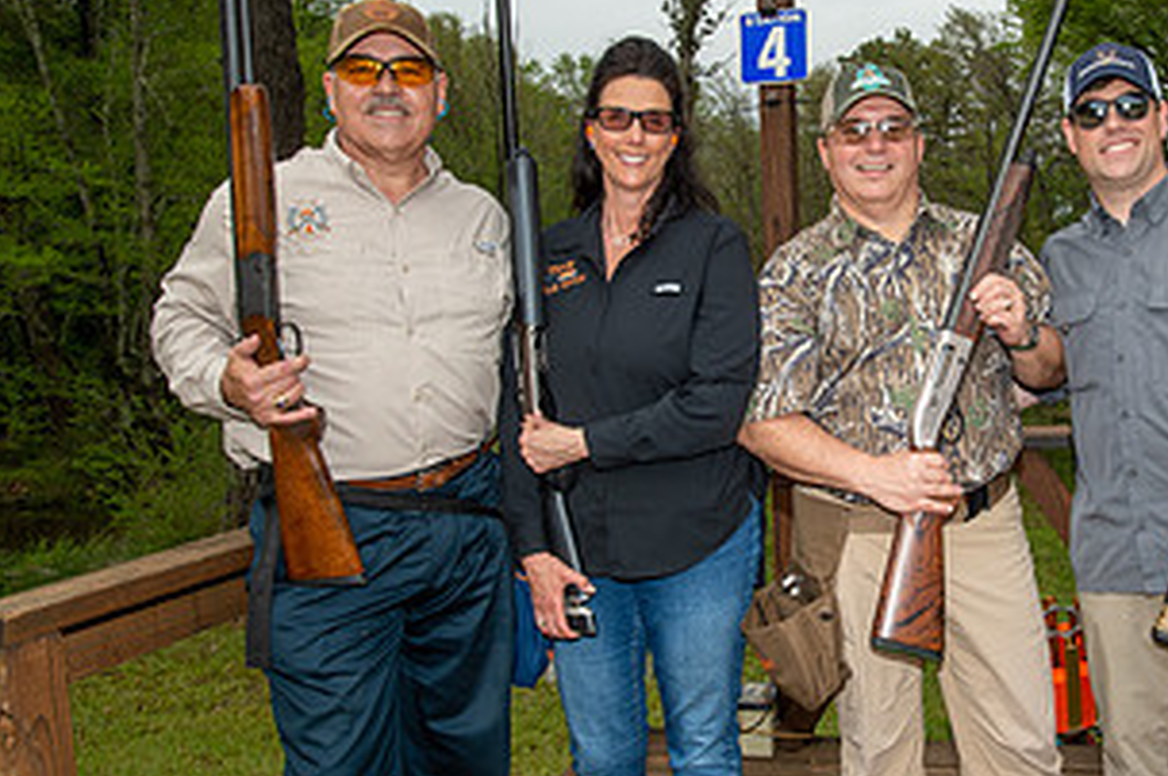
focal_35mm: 42
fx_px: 1361
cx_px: 849
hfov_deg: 45.1
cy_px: 380
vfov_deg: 31.8
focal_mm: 22
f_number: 8
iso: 125
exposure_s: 1/160
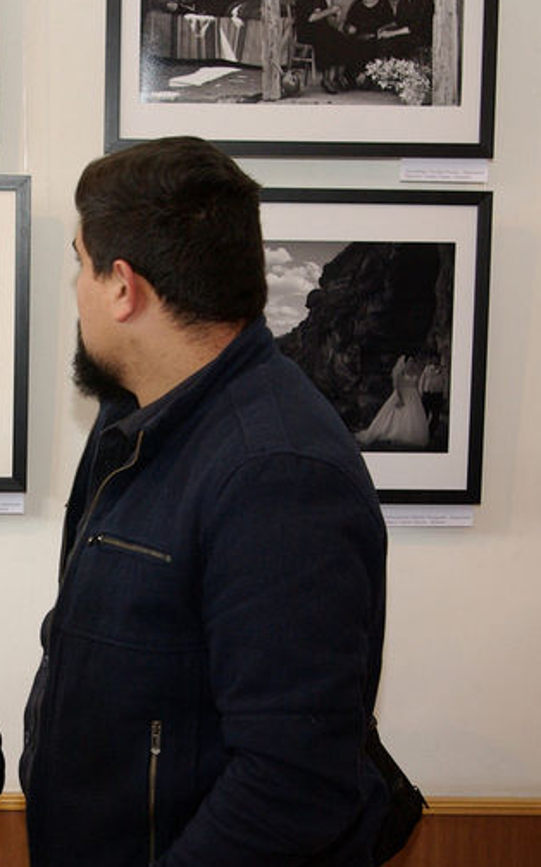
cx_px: 40
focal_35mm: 85
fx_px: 2005
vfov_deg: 24.4
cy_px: 495
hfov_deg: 15.2
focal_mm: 31
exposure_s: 1/50
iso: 500
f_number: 5.6
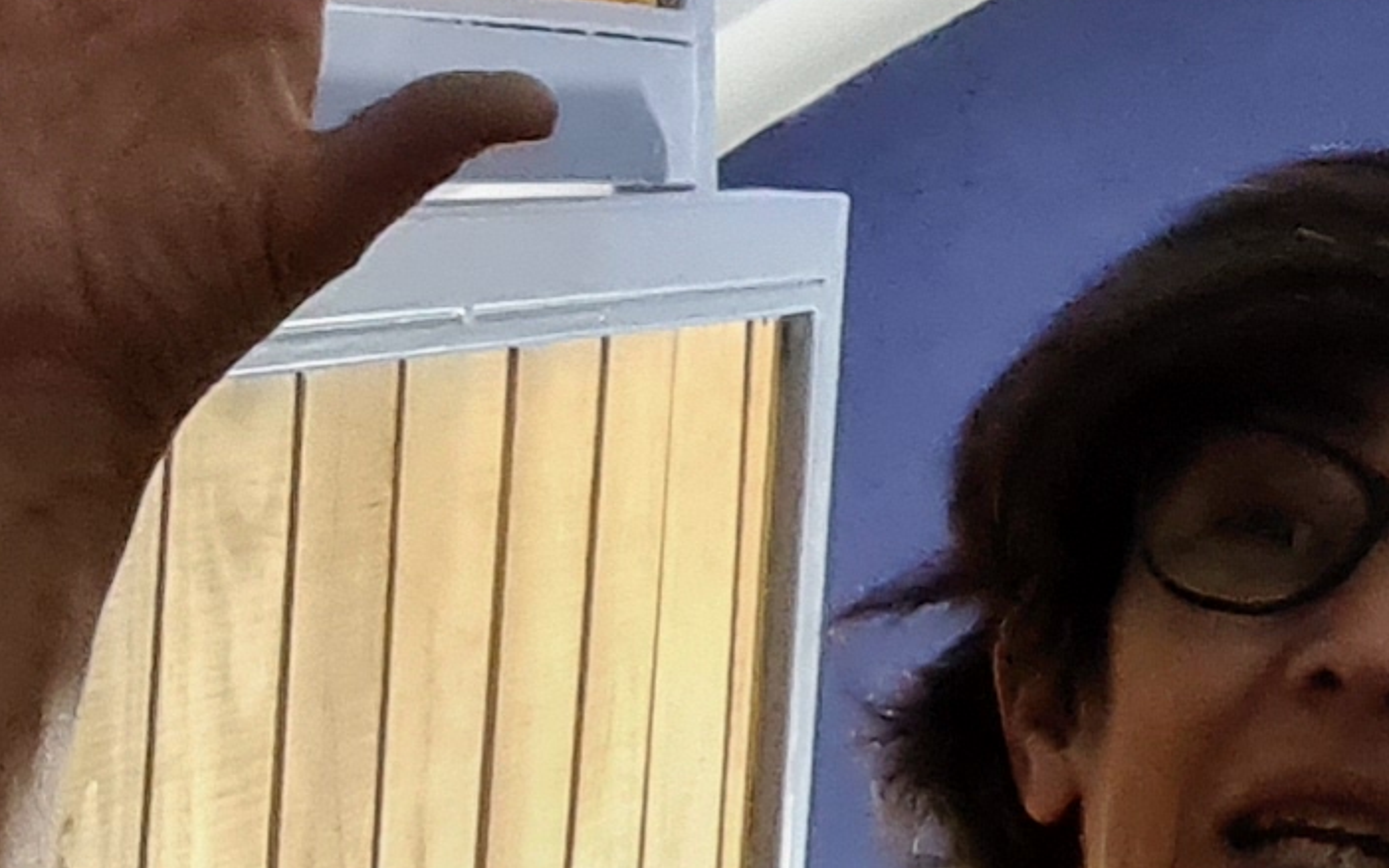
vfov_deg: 9.5
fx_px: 5224
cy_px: 240
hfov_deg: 14.0
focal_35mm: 138
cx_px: 2217
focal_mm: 3.3
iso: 640
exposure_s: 1/33
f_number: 2.2
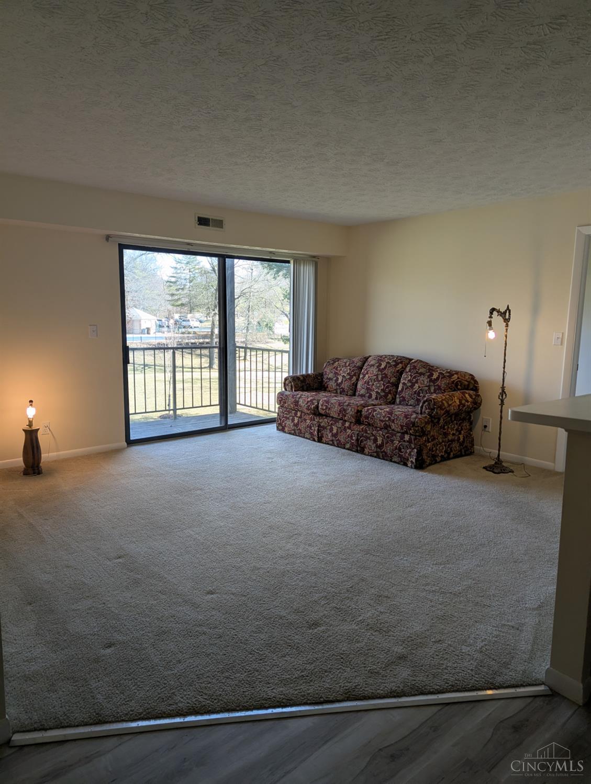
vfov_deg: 71.5
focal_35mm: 24
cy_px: 392
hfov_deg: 56.9
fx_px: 545
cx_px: 296
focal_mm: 6.81
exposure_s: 1/120
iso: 37
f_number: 1.85
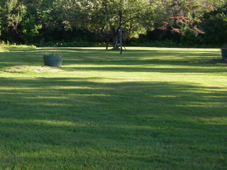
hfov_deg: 22.8
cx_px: 59
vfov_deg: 17.1
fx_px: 557
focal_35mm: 85
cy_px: 15
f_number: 3.5
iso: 64
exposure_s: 1/100
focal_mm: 6.3
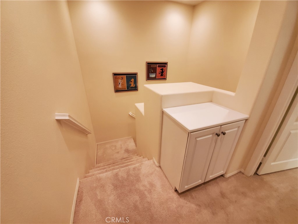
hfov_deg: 106.2
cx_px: 149
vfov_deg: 89.9
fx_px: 112
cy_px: 112
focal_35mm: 13
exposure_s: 1/39
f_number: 2.2
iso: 500
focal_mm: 1.8
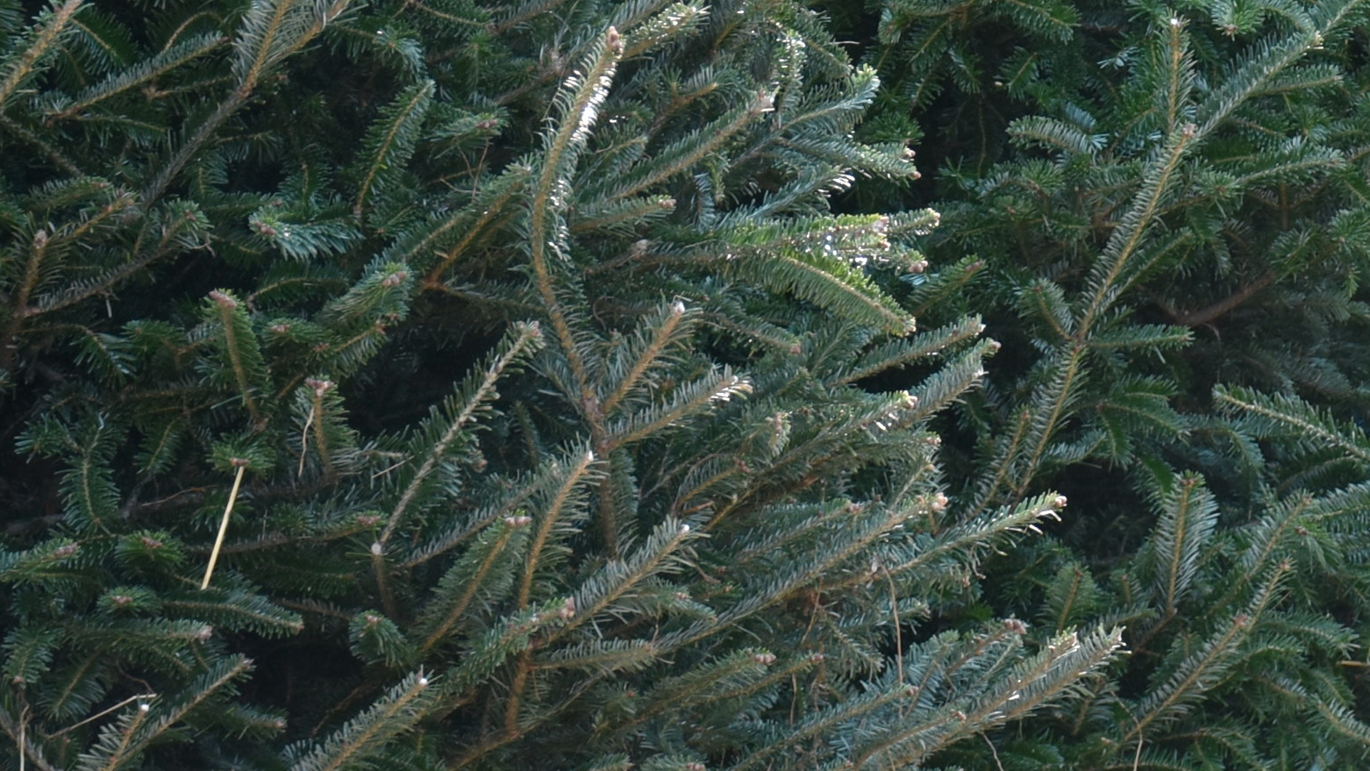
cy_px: -510
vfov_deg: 6.3
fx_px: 6903
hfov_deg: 11.2
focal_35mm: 190
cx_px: 1566
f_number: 5.6
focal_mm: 42
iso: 200
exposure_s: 1/125
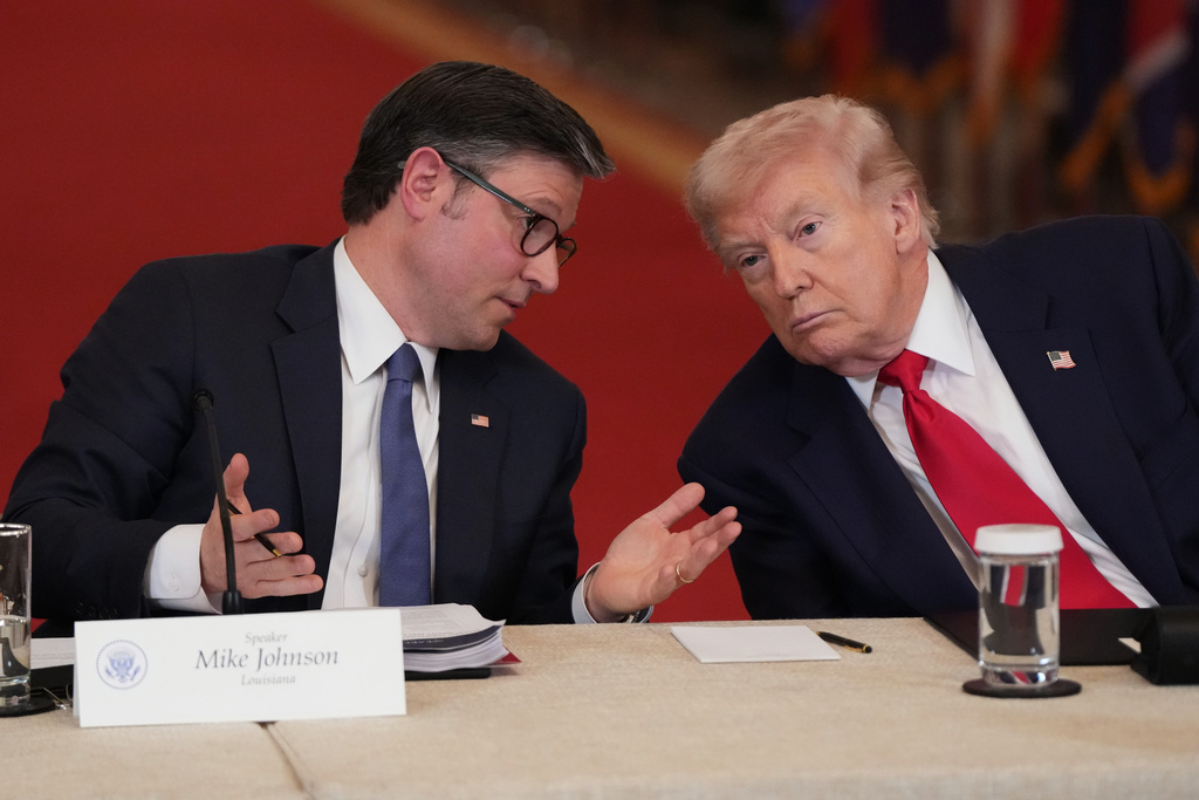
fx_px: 7994
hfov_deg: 8.6
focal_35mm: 240
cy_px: 400
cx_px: 600
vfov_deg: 5.7
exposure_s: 1/320
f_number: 2.8
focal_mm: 160
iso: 5000
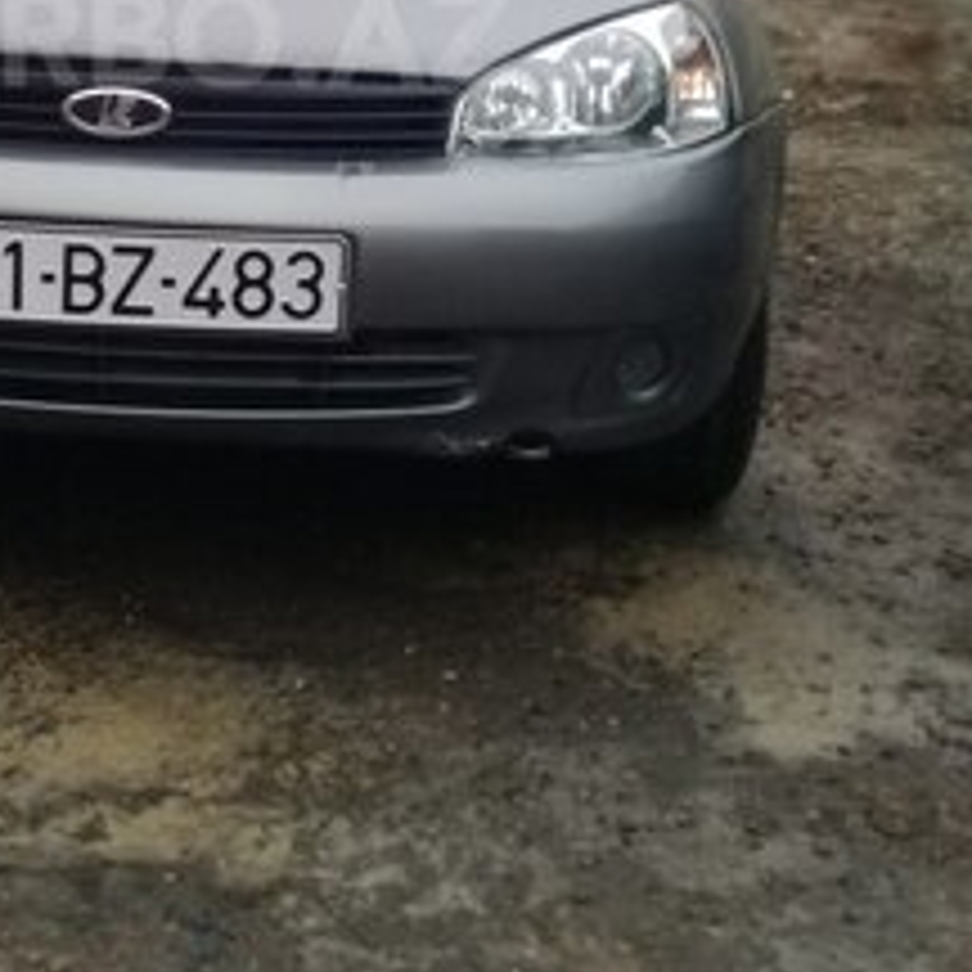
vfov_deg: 26.1
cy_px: 36
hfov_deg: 26.7
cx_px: 162
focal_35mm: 63
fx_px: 2001
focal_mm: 3.3
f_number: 2.2
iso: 64
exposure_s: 1/50
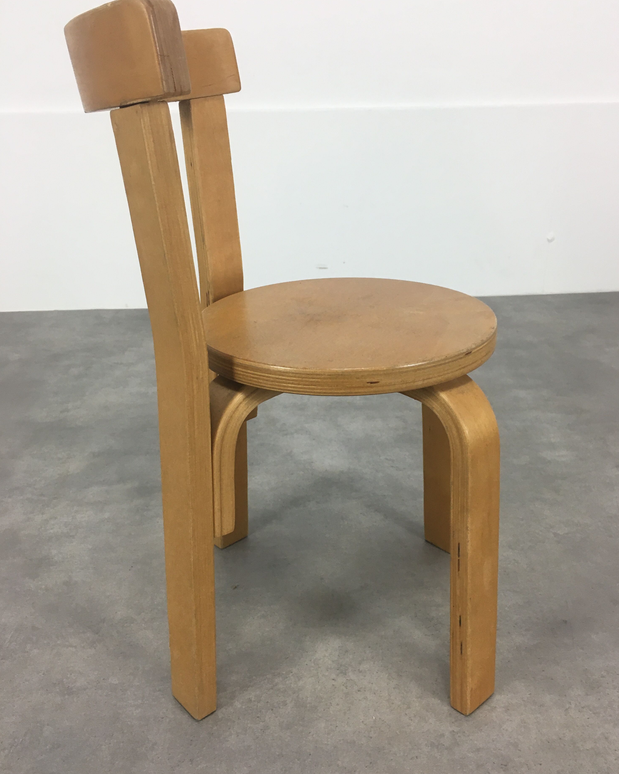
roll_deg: -0.8
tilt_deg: -21.5
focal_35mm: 31
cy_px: 381
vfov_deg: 57.2
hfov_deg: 47.1
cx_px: 313
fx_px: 710
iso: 50
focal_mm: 4.15
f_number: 2.2
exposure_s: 1/33
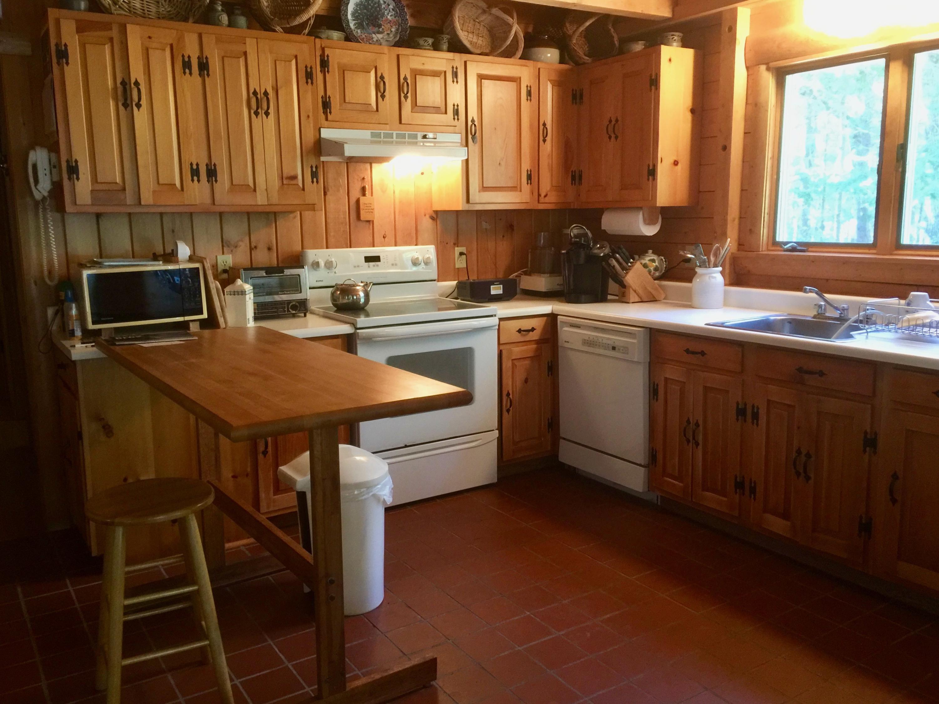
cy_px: 352
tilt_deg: -8.3
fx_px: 787
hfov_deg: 61.7
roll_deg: +0.5
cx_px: 470
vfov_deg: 48.2
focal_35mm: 29
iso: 125
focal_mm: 4.15
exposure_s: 1/15
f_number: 2.2
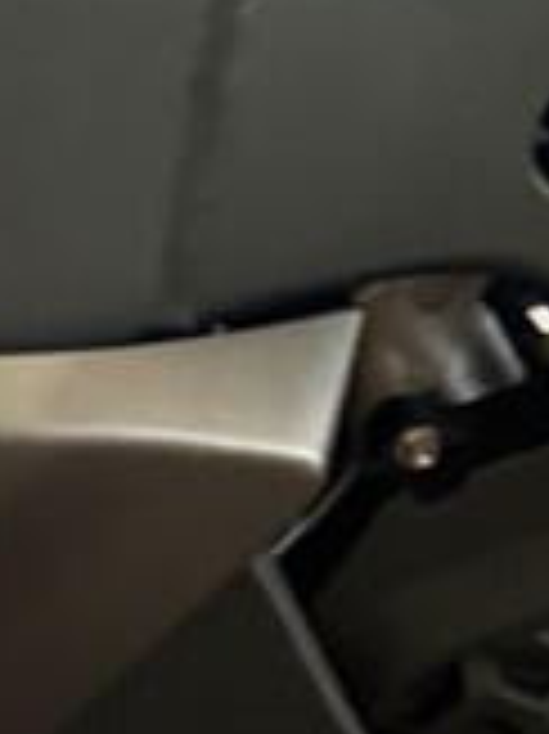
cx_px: -270
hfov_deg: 9.5
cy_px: 374
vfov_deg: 13.1
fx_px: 3197
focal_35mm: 151
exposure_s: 1/60
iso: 400
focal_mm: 6.76
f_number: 1.78
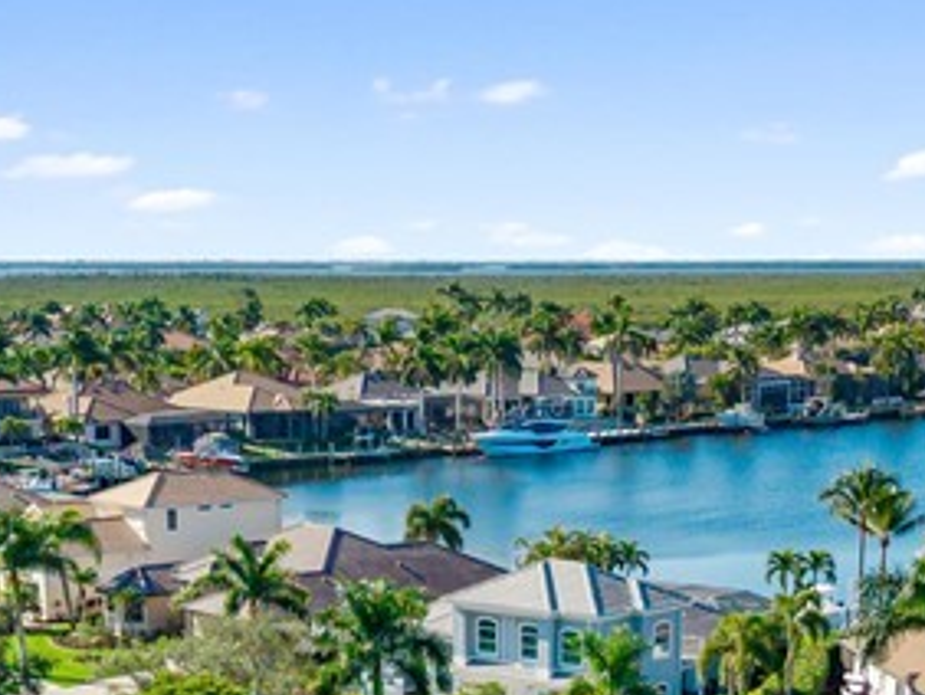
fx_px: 2327
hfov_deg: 22.5
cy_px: 931
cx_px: 479
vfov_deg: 16.0
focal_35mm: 87
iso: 100
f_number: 1.8
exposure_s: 1/500
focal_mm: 8.67
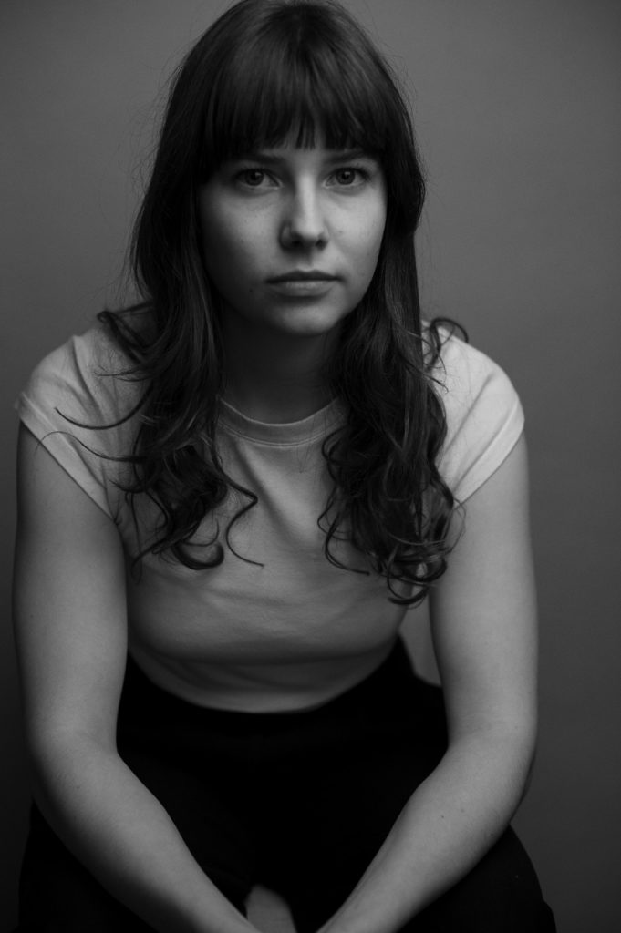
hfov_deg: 26.9
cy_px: 466
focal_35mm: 50
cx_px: 310
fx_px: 1296
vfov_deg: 39.6
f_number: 2.8
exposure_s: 1/100
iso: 400
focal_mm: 50
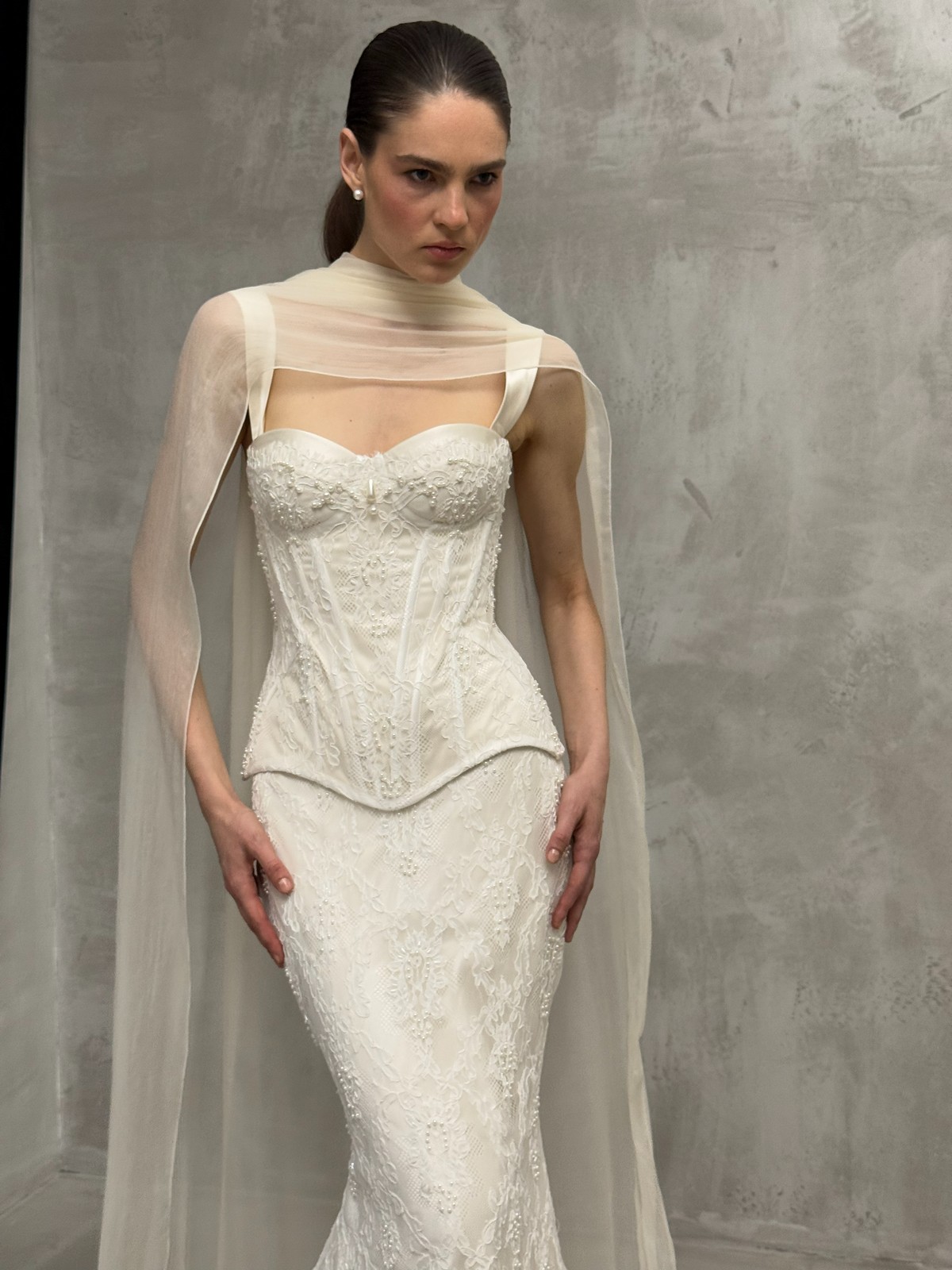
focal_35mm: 48
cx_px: 476
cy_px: 635
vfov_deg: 39.7
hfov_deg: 30.3
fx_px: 1760
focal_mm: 6.76
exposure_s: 1/60
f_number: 1.78
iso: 100
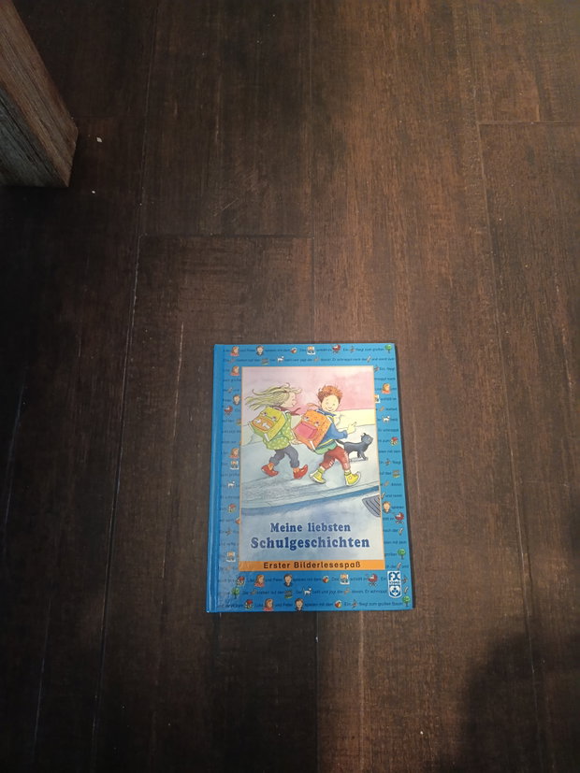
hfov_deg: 56.8
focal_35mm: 24
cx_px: 290
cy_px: 386
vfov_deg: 71.6
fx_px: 536
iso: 5000
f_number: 1.7
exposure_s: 1/20
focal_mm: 5.27
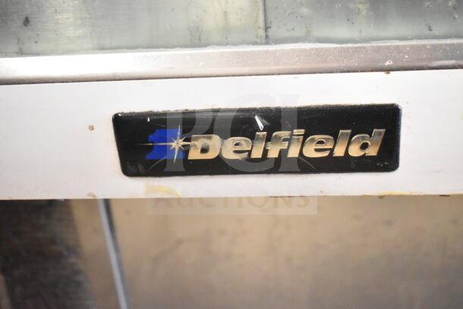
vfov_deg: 28.1
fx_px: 617
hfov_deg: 41.1
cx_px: 232
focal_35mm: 48
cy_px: 154
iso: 10000
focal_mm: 32
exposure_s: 1/50
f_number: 4.5
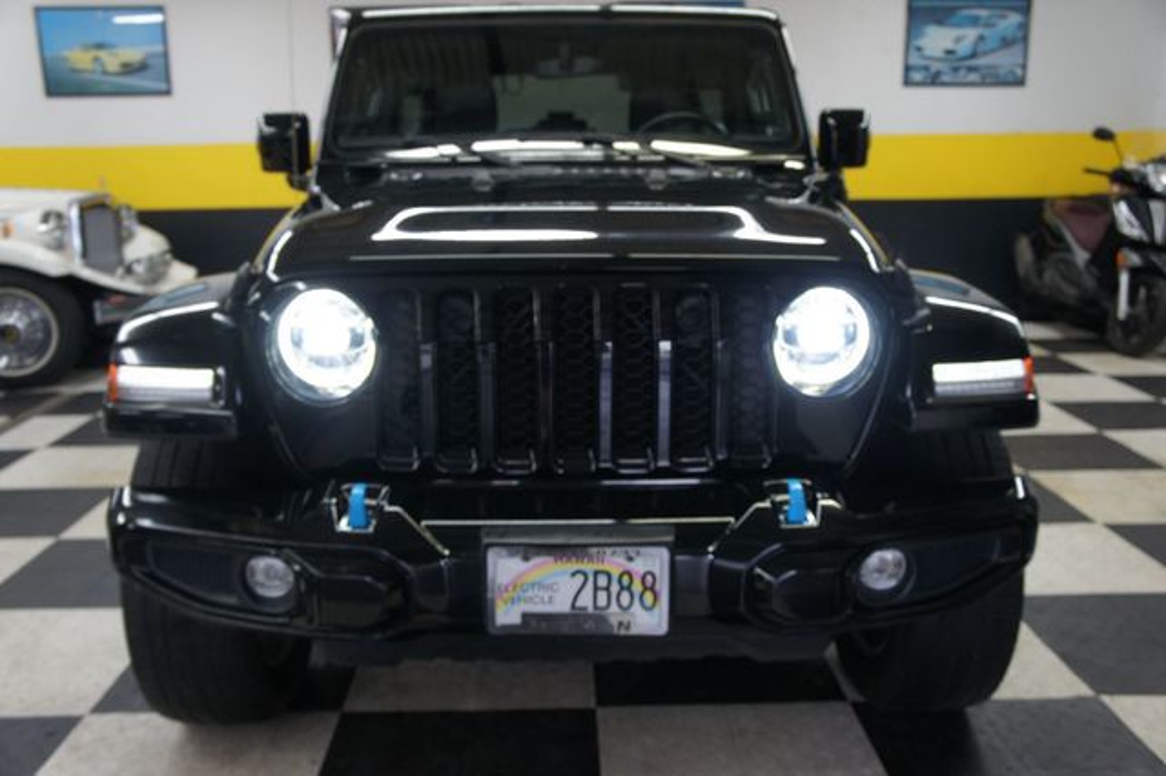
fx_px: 1020
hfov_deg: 59.5
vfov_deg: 41.7
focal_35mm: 32
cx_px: 583
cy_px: 388
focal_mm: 21
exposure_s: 1/40
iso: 320
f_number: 4
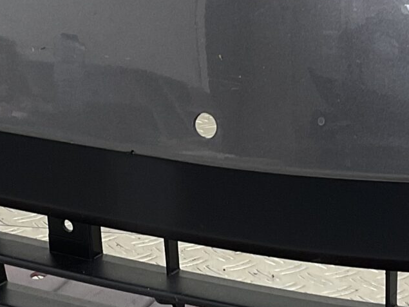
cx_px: 176
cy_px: 137
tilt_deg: -16.3
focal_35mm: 117
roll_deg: -3.5
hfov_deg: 16.8
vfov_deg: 12.7
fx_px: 1382
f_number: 1.8
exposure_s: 1/100
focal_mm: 3
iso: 25
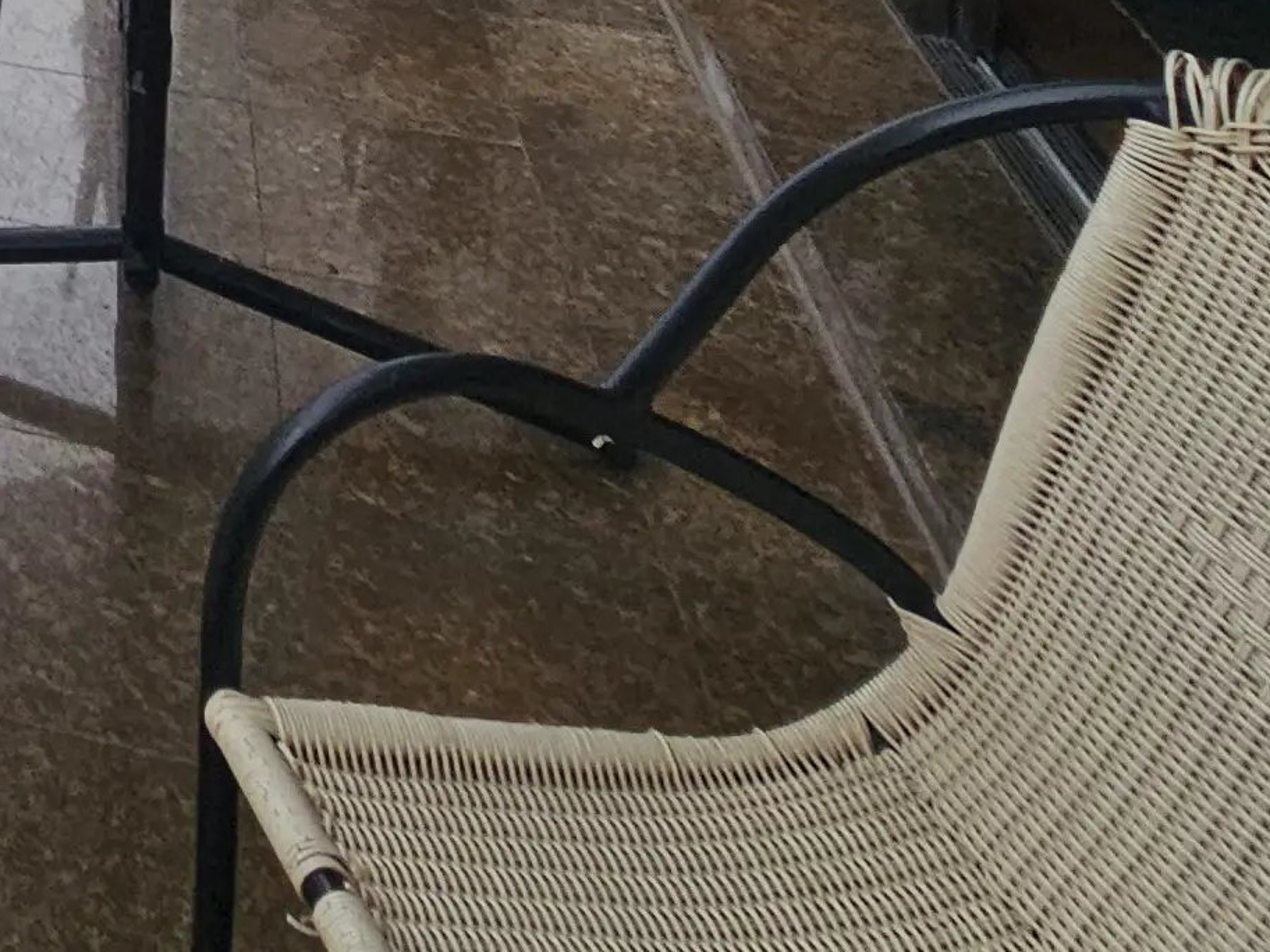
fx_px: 2091
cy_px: -891
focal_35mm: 57
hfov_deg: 25.4
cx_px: -643
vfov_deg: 18.3
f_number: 2.2
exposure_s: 1/1538
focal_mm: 2.2
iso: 50
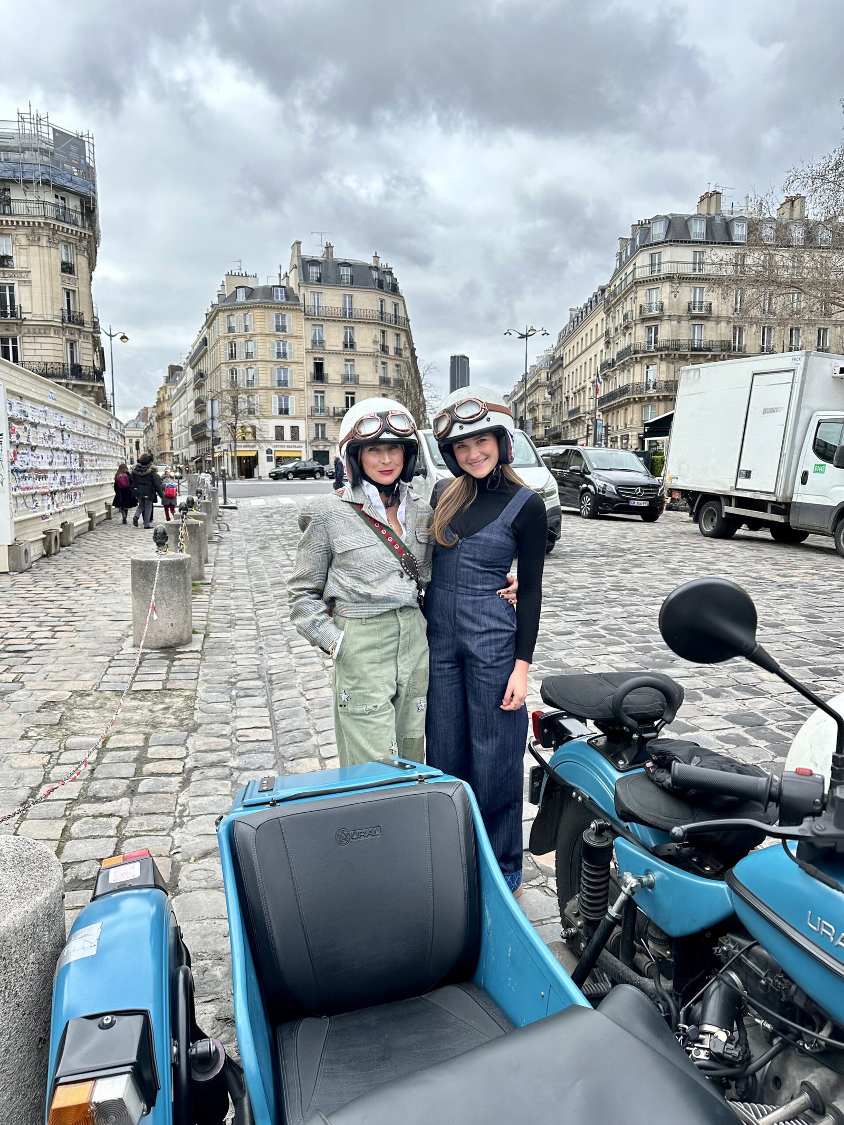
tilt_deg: -6.1
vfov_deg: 71.6
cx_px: 422
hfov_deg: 56.8
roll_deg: -1.3
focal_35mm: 24
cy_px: 562
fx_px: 780
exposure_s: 1/2252
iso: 80
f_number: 1.78
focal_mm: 6.86
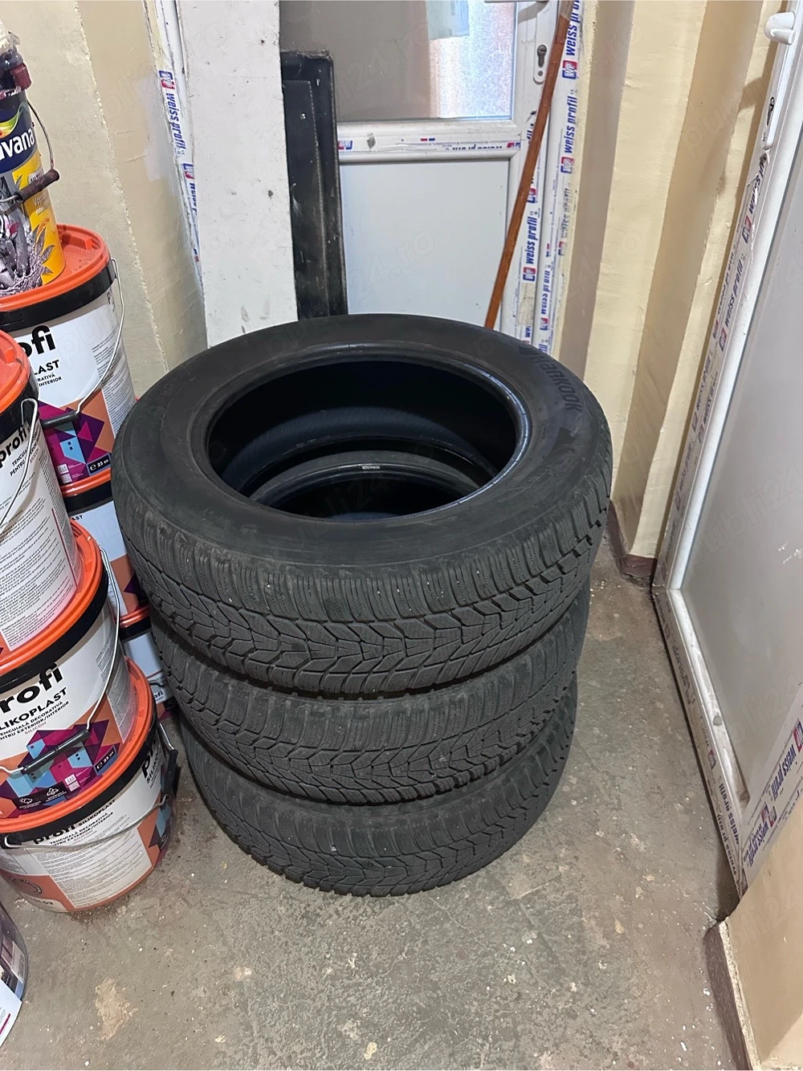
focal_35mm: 24
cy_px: 536
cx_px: 402
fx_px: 743
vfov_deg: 71.6
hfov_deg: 56.8
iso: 800
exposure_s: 1/50
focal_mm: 6.86
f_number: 1.78
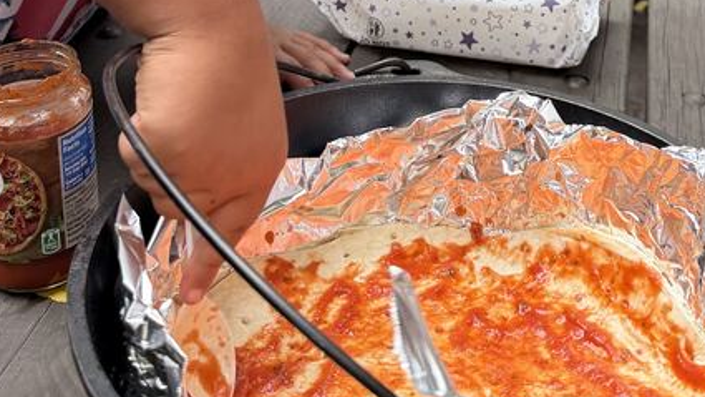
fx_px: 1178
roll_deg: +0.7
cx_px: 486
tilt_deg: -15.9
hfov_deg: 33.0
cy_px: -223
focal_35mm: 63
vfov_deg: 17.0
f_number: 1.78
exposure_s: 1/121
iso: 200
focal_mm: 6.76
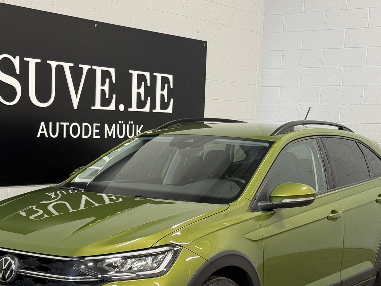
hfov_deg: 26.7
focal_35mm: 73
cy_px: 203
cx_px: 176
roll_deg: -2.0
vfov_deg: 20.1
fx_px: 803
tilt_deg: -5.5
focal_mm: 6.76
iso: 100
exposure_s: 1/50
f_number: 1.78
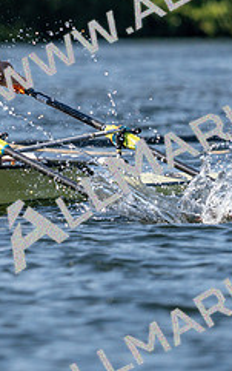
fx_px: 9543
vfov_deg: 2.2
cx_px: -124
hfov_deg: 1.4
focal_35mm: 945
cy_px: 127
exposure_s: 1/1600
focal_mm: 385
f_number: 6.3
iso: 320
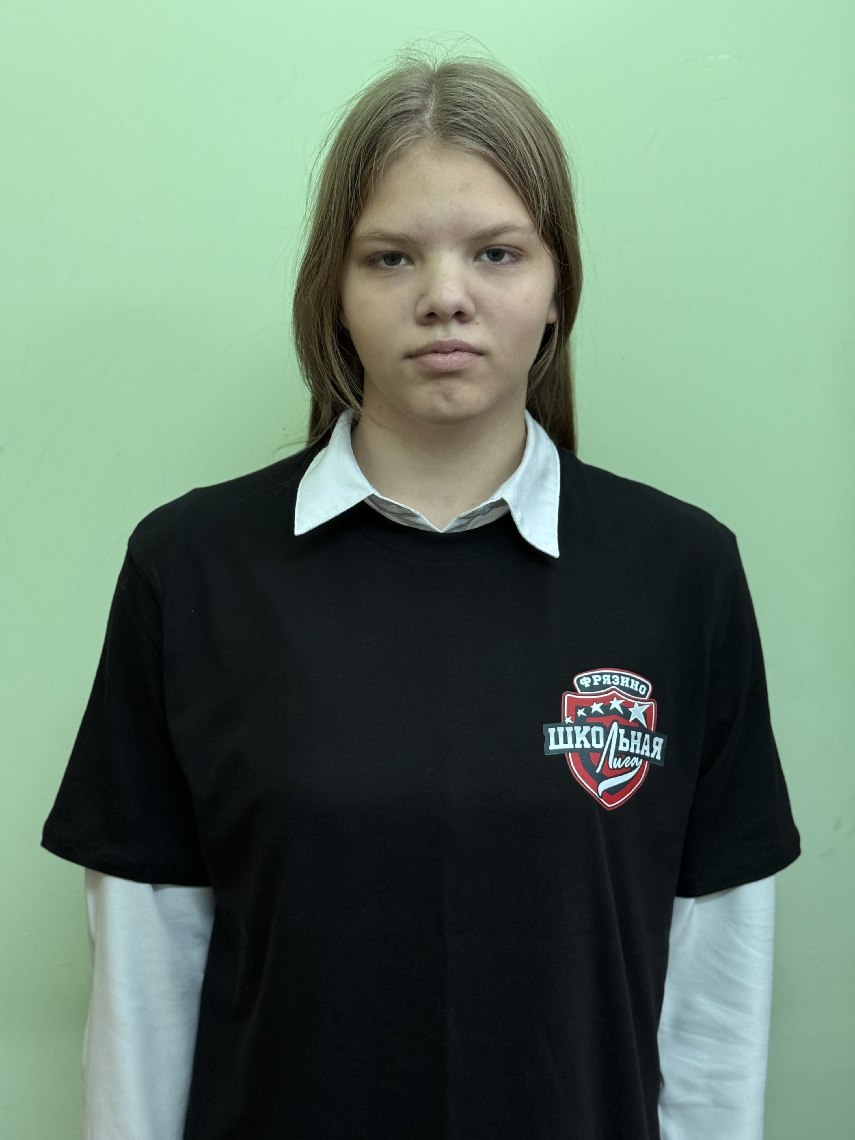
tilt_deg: -7.6
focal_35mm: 48
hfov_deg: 30.3
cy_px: 570
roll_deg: -0.8
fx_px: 1581
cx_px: 428
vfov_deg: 39.7
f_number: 1.78
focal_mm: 6.76
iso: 160
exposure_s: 1/50
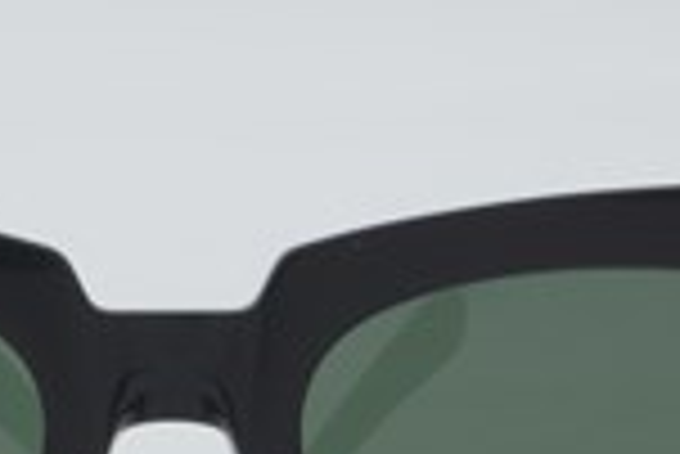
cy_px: 467
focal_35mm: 218
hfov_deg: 9.4
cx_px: 180
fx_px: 4128
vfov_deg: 6.3
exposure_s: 1/4
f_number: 29
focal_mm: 55
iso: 100
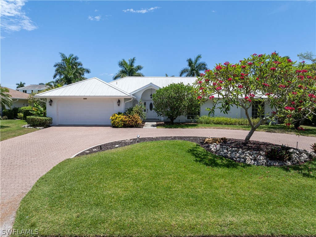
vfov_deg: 56.7
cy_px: 118
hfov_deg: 71.6
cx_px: 158
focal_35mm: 24
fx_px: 219
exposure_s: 1/3200
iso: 110
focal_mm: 12.29
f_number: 2.8
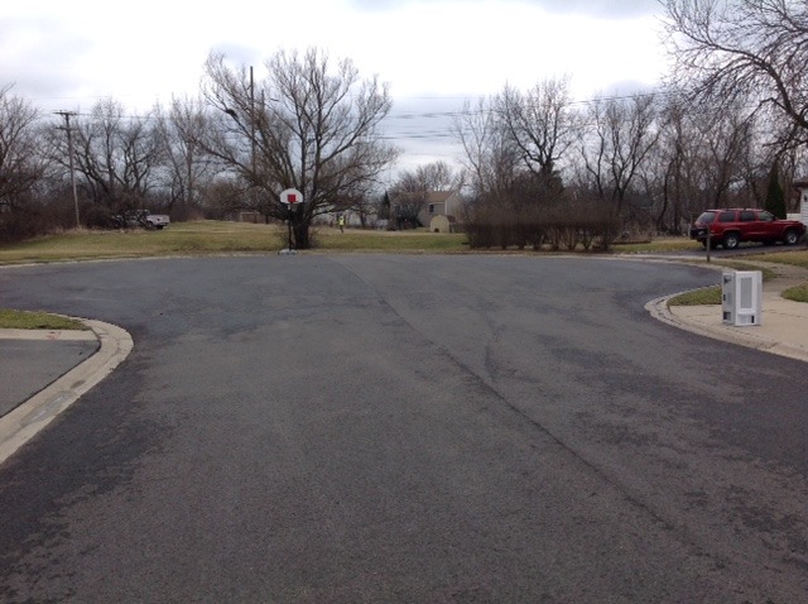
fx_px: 816
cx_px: 404
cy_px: 302
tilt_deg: -4.1
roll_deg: -0.3
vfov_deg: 40.6
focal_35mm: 35
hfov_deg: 52.7
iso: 50
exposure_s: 1/1513
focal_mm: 4.28
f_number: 2.4
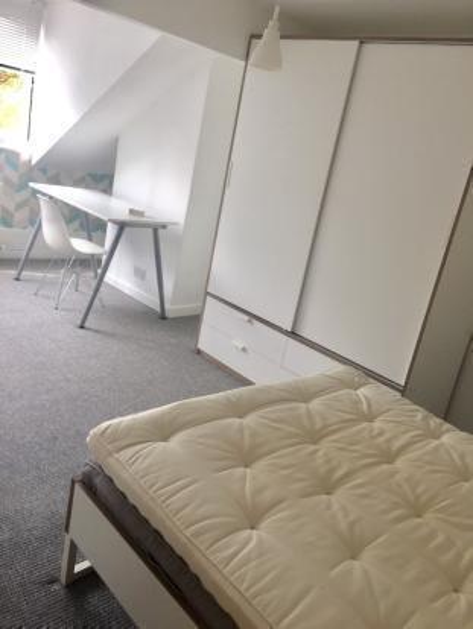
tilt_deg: -17.2
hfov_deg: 48.3
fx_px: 528
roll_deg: -12.3
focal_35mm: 29
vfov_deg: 61.6
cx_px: 236
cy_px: 314
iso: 32
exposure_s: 1/50
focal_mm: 4.15
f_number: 2.2
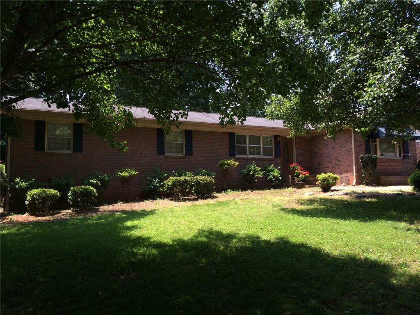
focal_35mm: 30
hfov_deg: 60.0
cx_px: 210
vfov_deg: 46.8
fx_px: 364
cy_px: 158
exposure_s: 1/789
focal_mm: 4.12
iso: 32
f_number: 2.2
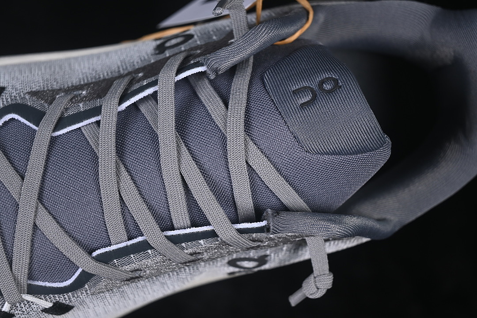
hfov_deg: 27.0
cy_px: 159
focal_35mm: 75
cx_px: 238
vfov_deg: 18.2
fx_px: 994
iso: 160
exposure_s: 1/80
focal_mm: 50
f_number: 7.1
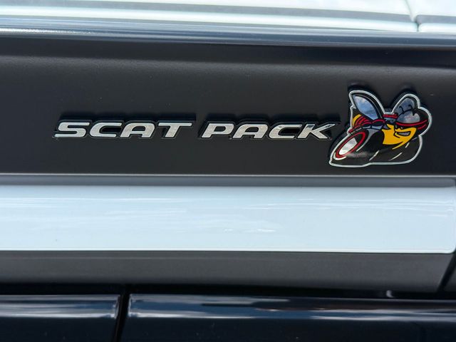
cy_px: 171
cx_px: 228
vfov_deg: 30.3
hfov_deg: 39.7
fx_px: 632
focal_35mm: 48
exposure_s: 1/3226
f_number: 1.78
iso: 100
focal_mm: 6.76
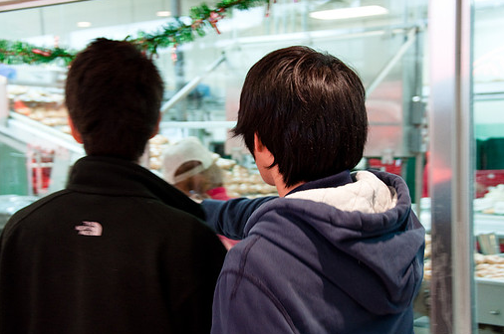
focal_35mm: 55
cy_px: 166
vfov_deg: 24.6
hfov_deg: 36.3
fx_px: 769
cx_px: 231
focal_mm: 32
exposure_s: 1/20
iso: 720
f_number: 4.2
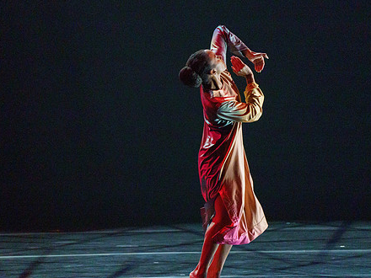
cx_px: 197
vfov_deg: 2.7
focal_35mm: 548
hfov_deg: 3.6
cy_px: 135
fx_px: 5873
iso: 5000
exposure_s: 1/250
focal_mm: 382
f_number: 5.6
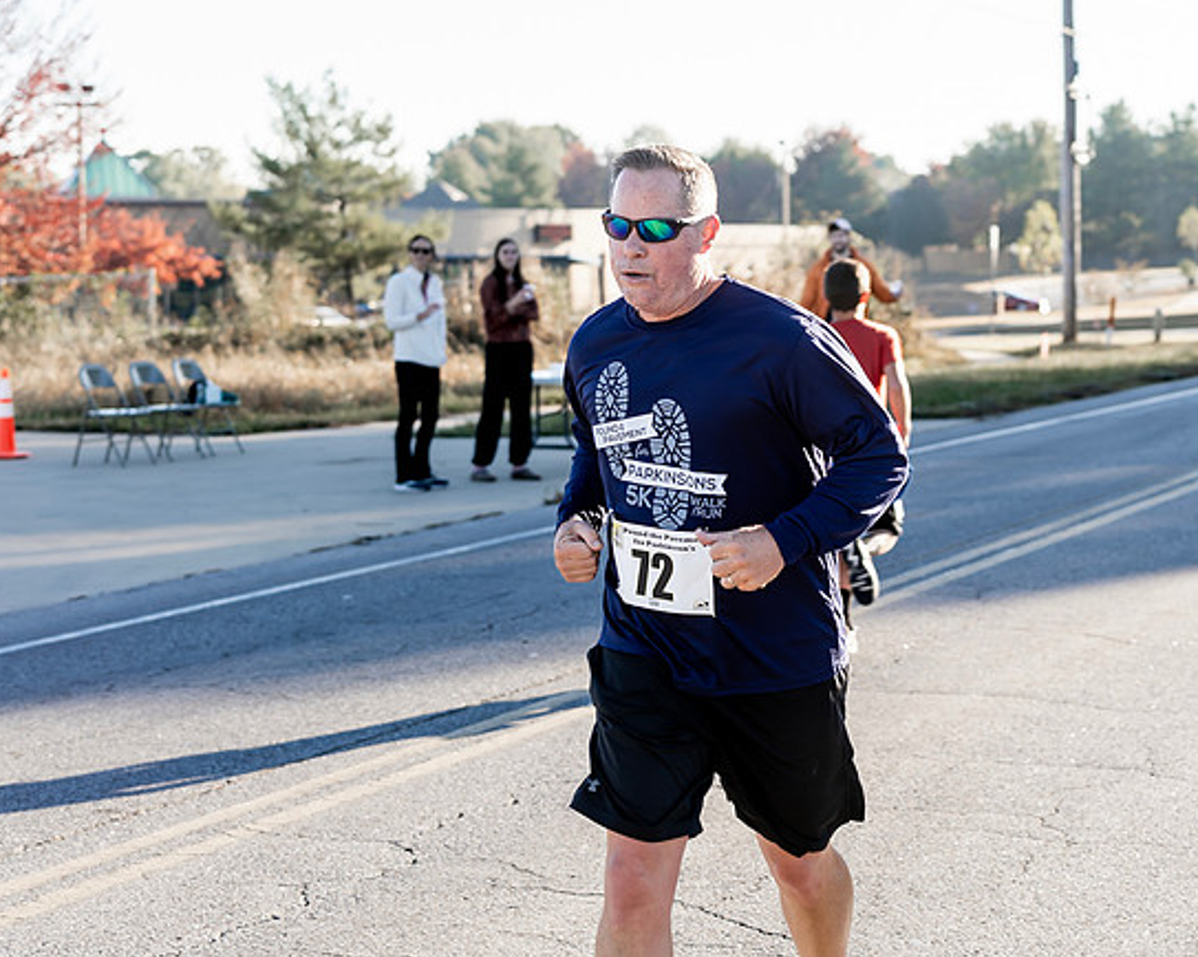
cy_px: 286
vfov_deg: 18.2
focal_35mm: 84
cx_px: 844
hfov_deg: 22.6
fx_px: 2977
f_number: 2.8
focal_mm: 43
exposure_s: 1/400
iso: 100
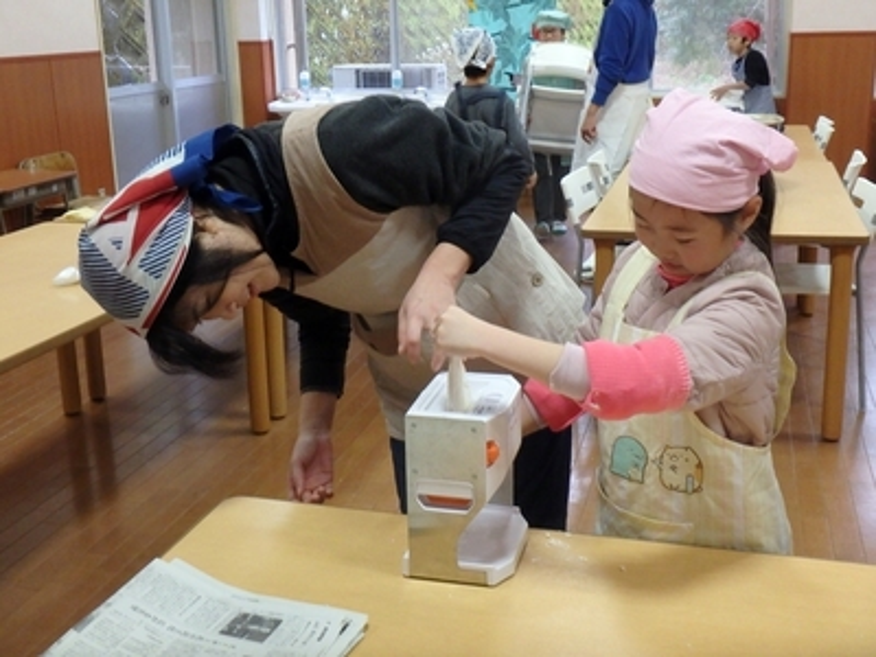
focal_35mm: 39
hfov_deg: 47.9
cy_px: 328
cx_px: 438
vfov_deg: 36.8
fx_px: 987
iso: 800
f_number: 5.1
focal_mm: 6.9
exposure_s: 1/40
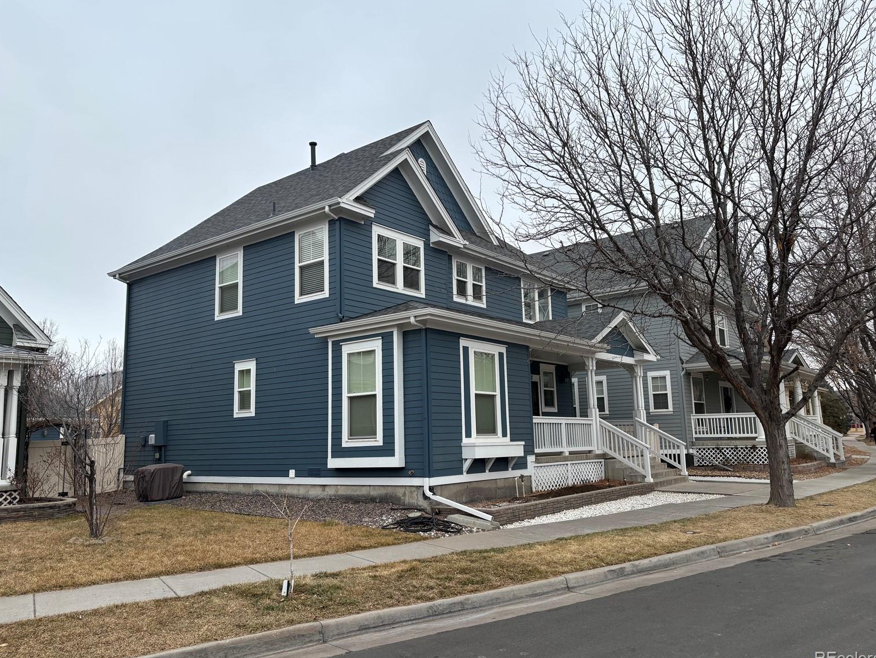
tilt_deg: +8.2
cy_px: 328
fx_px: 683
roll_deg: +1.9
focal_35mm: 27
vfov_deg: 51.4
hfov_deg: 65.3
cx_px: 452
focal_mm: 5.96
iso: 50
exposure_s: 1/2342
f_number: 1.6
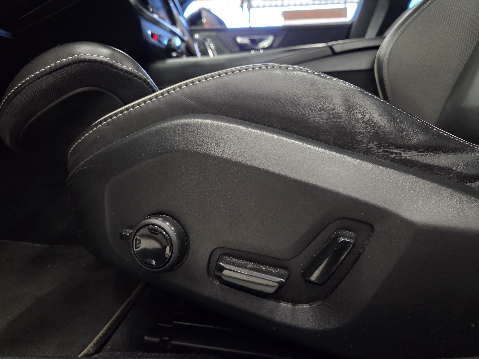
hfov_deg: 73.9
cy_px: 180
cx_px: 240
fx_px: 318
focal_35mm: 23
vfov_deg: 58.9
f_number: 1.8
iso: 800
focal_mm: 5.4
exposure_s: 1/100
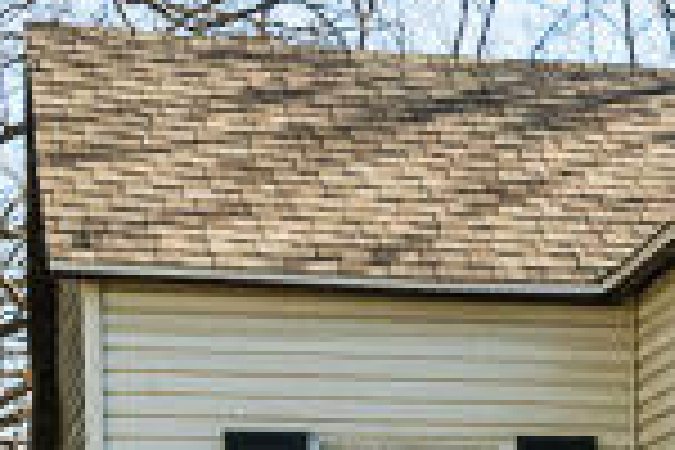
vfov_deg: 7.1
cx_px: 1400
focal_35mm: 191
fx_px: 3581
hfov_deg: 9.9
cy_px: 677
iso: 1600
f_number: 14
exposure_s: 1/800
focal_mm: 28
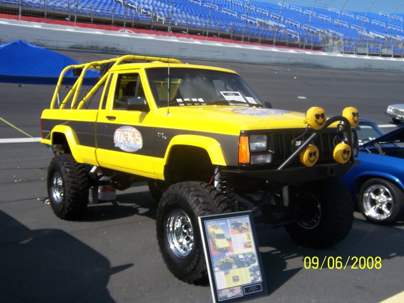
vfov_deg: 36.0
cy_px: 152
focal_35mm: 40
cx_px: 202
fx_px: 467
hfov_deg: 46.8
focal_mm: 6.7
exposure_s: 1/750
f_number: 4
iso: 80
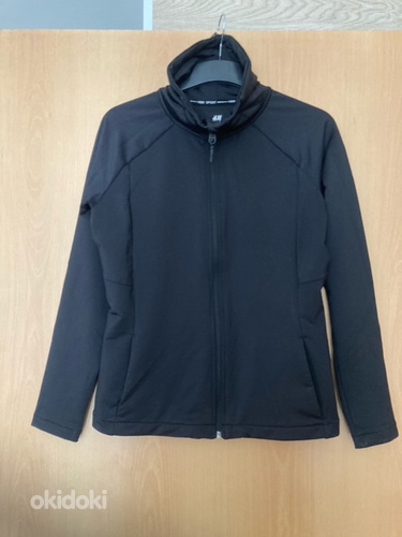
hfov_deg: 49.7
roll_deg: -2.3
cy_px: 268
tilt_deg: +1.8
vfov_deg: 63.4
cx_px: 201
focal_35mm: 28
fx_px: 434
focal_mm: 3.99
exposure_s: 1/40
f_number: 1.8
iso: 400
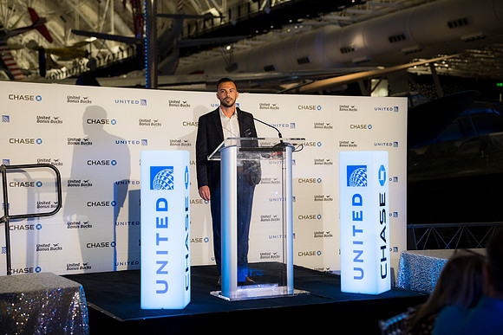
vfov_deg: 22.3
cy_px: 168
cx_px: 252
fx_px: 852
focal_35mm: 61
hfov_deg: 32.9
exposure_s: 1/160
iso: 720
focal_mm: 61
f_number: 2.8
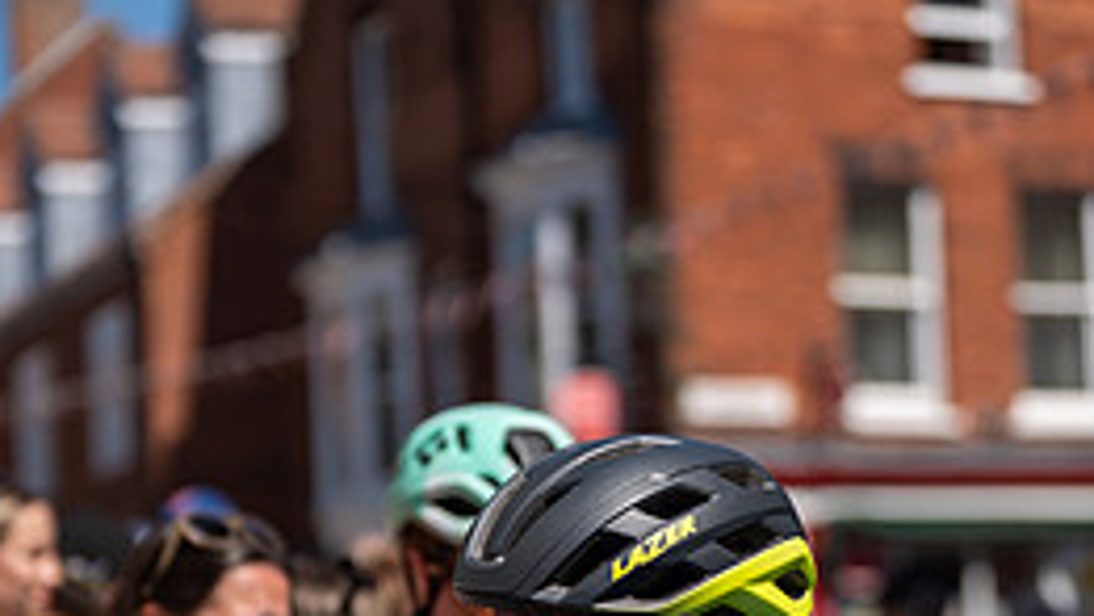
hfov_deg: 15.4
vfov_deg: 8.6
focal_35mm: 139
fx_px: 4033
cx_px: 608
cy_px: 738
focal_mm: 77
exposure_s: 1/2000
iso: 100
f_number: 2.8
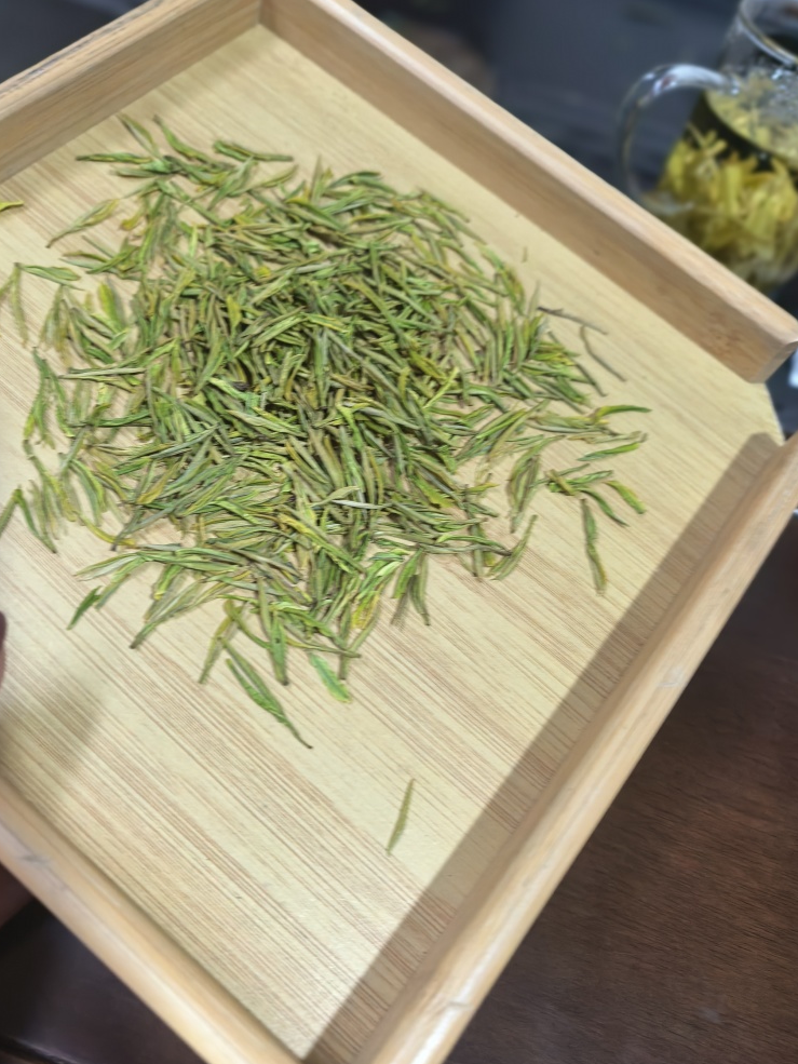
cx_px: 388
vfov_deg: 67.3
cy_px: 533
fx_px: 799
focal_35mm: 26
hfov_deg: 53.1
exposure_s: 1/111
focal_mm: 8.5
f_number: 2
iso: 1000
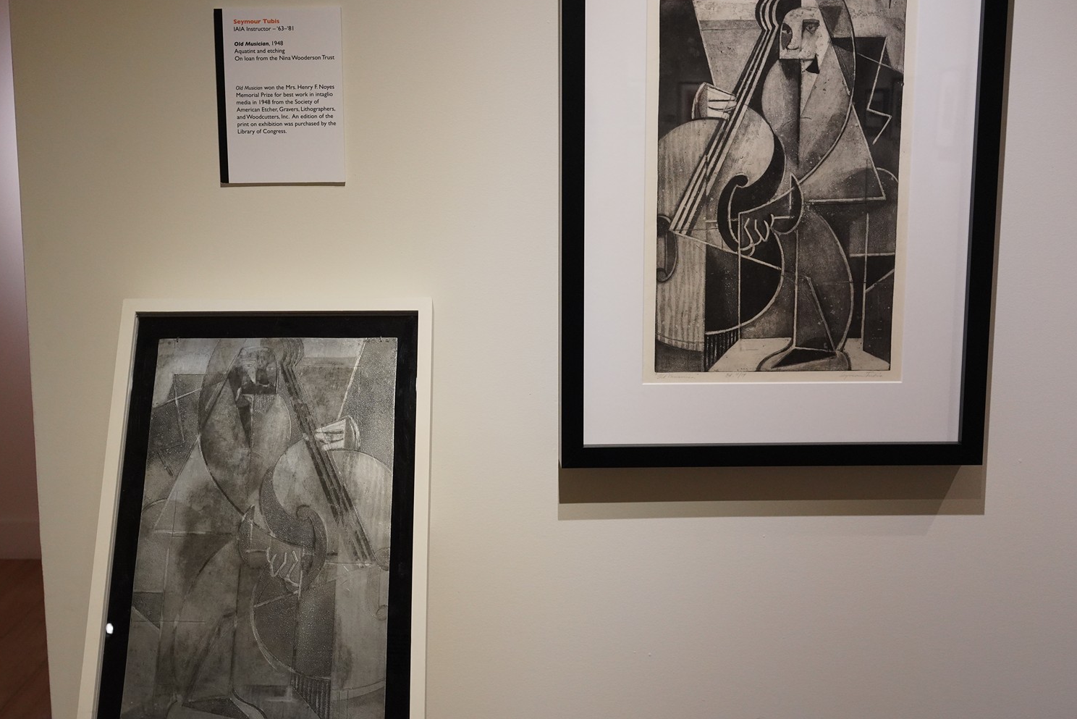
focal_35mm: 43
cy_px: 321
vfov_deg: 31.2
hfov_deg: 45.4
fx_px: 1287
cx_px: 482
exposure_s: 1/100
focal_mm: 32
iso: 3200
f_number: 8
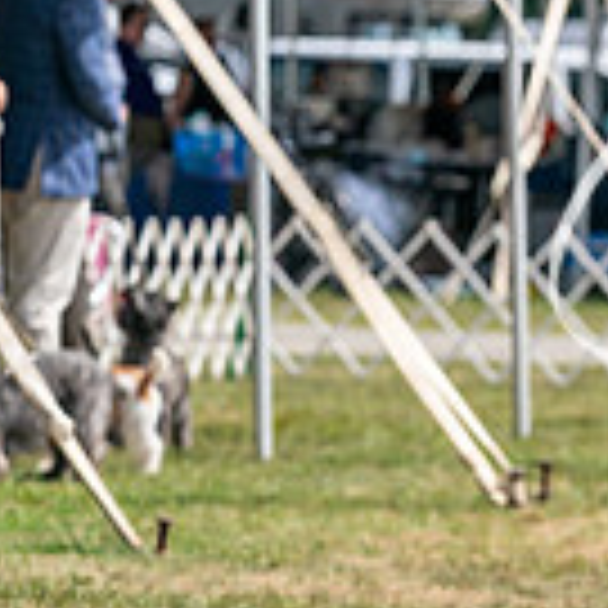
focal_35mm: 469
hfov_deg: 3.7
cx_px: 1202
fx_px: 9320
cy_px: 453
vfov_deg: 3.7
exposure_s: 1/2000
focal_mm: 128
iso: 320
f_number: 5
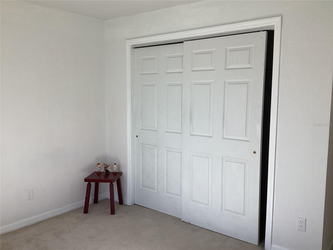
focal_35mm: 31
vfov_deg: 45.4
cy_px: 125
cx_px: 166
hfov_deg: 58.4
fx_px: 298
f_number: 2.4
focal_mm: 3.3
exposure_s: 1/120
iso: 40
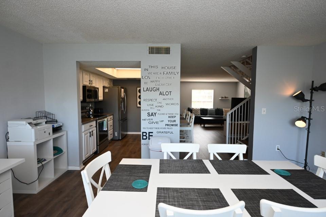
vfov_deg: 67.4
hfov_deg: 90.0
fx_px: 163
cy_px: 108
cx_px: 163
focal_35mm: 18
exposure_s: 1/80
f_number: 4.5
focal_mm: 12
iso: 200
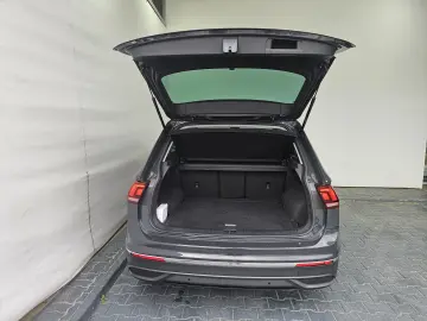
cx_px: 214
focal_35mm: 23
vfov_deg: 58.9
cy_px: 160
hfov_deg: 73.9
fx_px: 284
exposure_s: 1/100
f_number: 1.7
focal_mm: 6.3
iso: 20
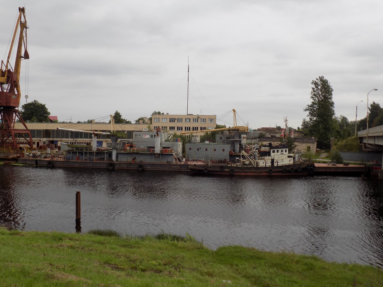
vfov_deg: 41.8
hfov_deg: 54.0
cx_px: 192
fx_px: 376
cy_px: 144
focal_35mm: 34
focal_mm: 6.1
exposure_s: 1/640
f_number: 3.4
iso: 80
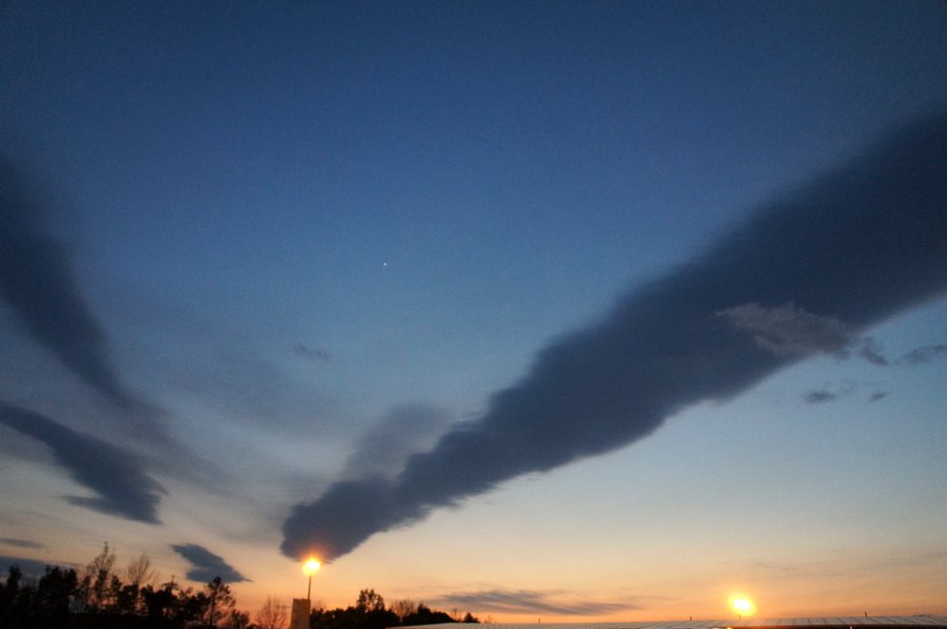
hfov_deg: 67.4
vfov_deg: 47.8
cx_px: 474
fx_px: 709
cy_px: 314
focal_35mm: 27
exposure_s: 1/60
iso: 1600
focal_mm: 18
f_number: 3.5
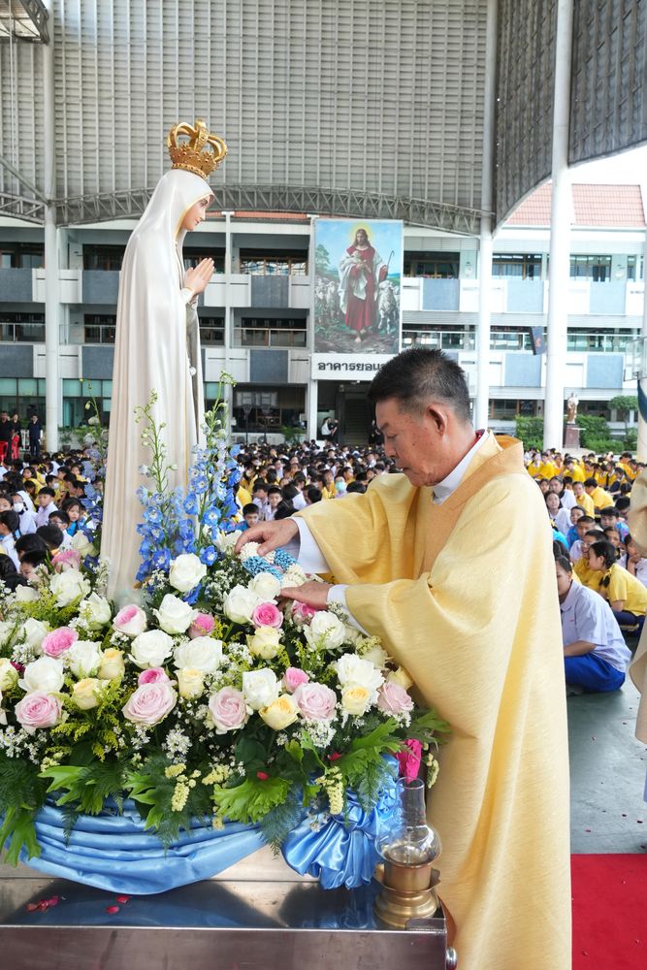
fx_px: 889
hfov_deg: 40.0
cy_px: 485
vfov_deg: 57.2
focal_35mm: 33
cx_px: 324
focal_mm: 22
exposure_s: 1/200
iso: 1250
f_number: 5.6
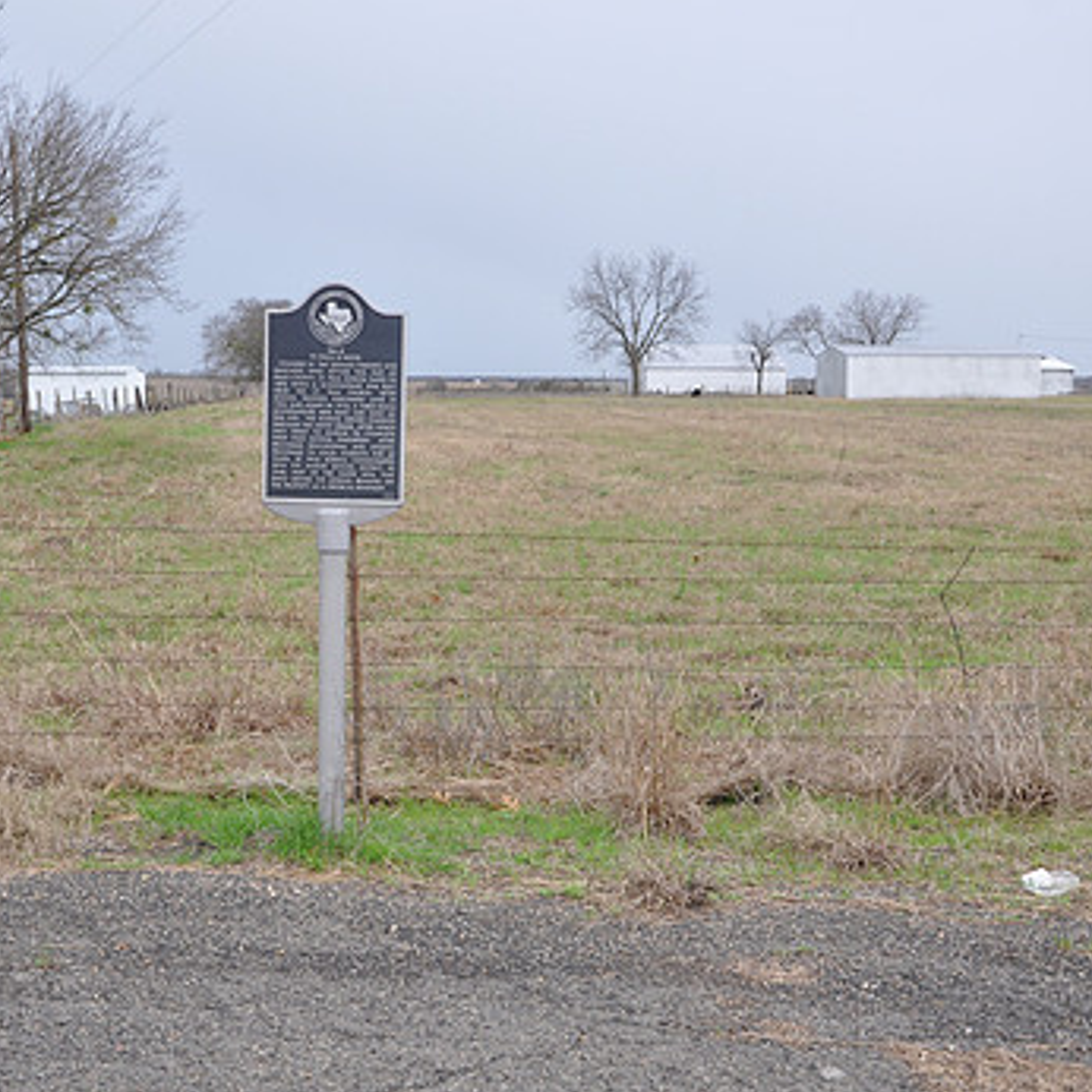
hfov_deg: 35.6
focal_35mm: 47
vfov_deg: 36.0
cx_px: 344
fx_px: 1677
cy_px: 497
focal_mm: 22
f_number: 7.1
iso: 200
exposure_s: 1/50
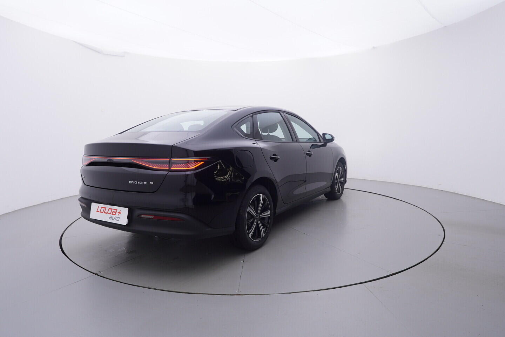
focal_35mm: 22
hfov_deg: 77.3
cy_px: 168
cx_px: 252
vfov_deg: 56.2
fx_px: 316
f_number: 5
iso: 200
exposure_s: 1/80
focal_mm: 15
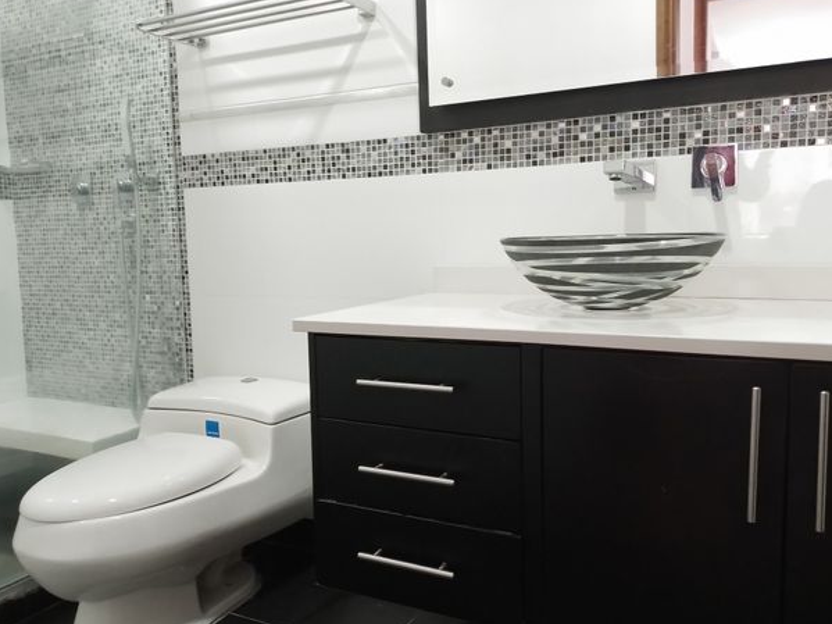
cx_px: 435
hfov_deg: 47.9
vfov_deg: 36.8
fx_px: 937
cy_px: 309
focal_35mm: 39
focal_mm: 3.94
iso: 328
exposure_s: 1/25
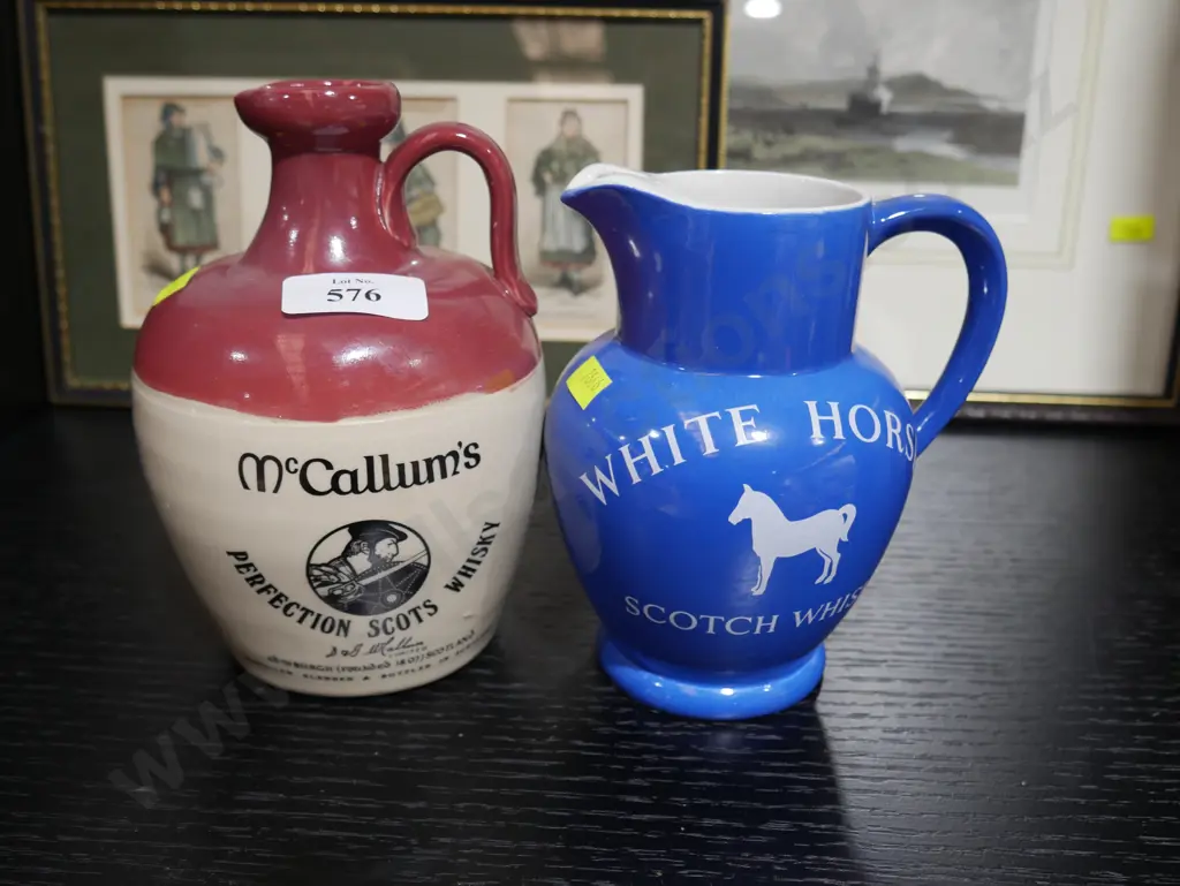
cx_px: 590
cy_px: 443
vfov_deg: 44.2
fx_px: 1091
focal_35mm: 32
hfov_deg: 56.8
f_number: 4
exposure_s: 1/60
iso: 500
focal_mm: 16
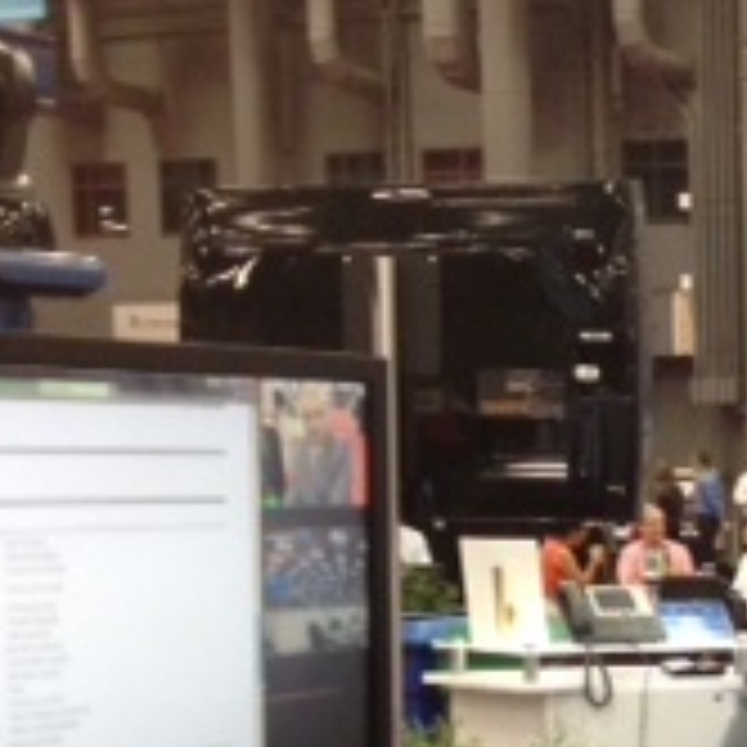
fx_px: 2905
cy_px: 760
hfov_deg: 13.7
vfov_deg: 14.4
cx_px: 1170
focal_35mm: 119
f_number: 2.4
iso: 100
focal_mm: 4.28
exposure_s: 1/20
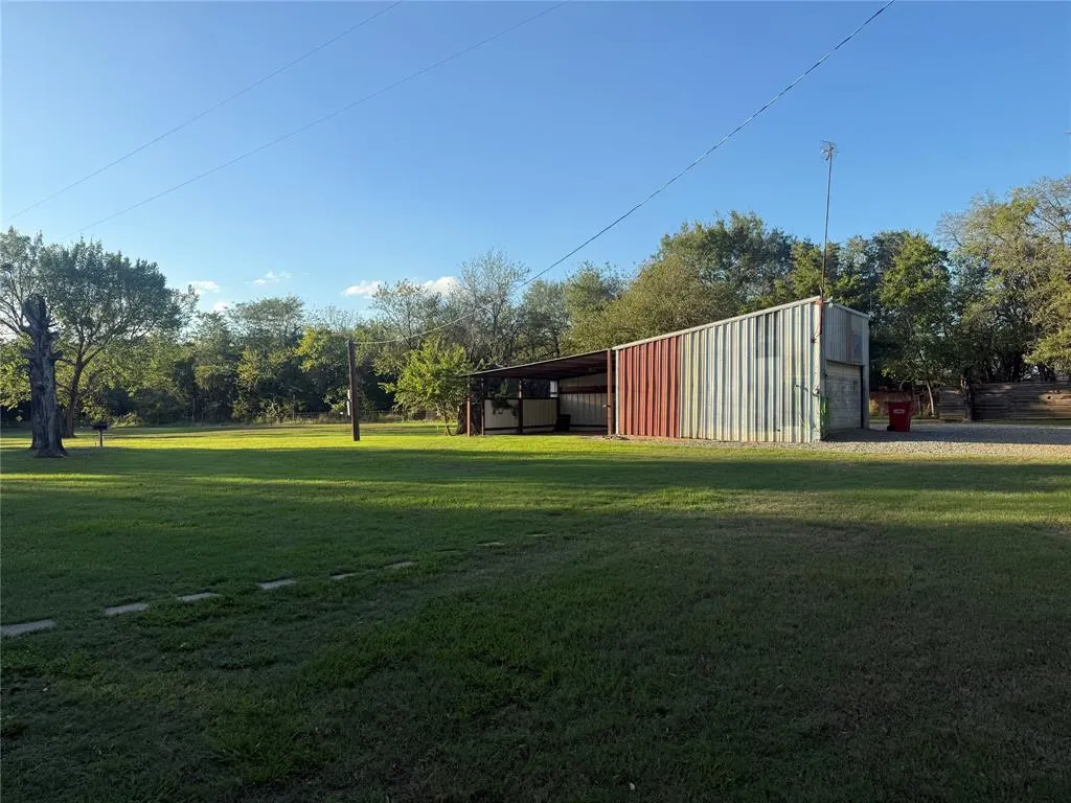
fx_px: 743
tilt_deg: -1.6
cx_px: 536
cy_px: 402
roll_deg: +0.5
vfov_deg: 56.8
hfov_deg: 71.6
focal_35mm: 24
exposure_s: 1/2053
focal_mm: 6.76
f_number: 1.78
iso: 80
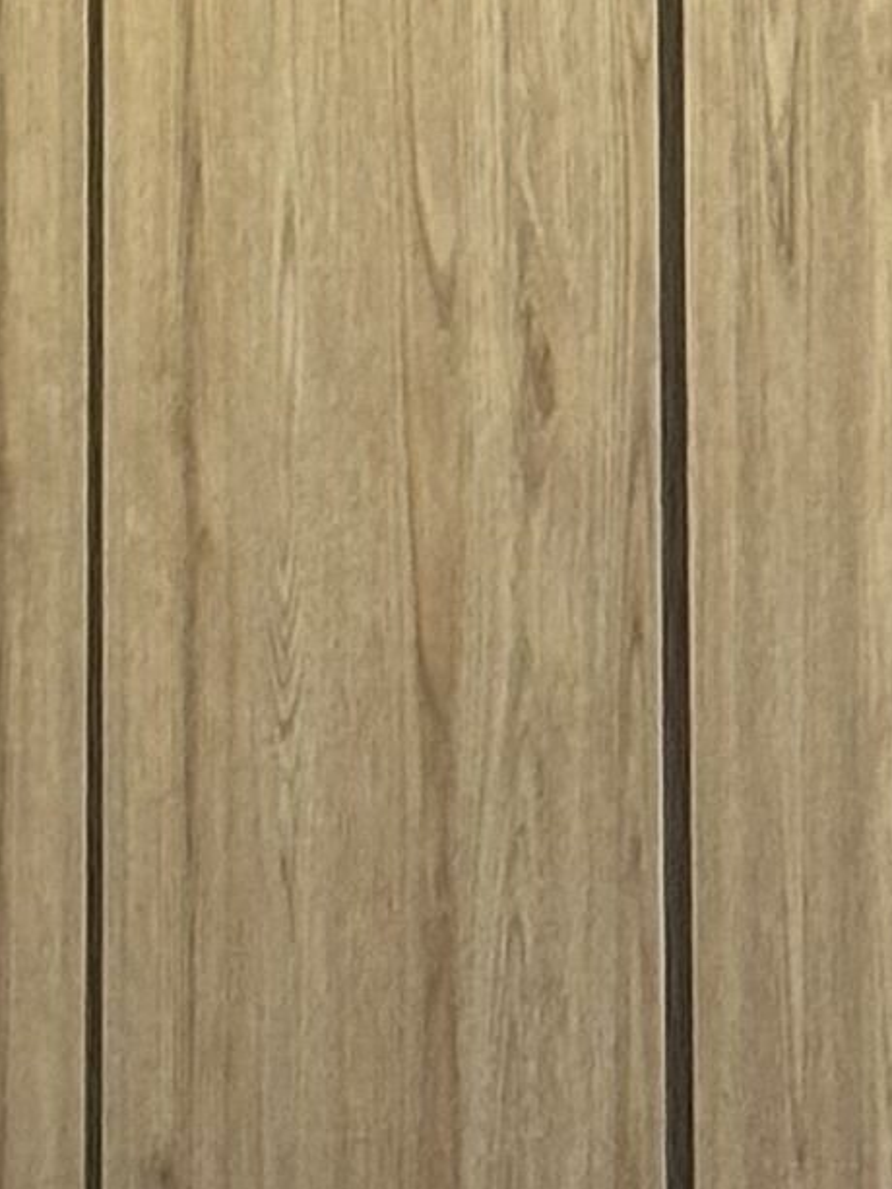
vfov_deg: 5.4
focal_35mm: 342
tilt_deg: +8.2
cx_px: 248
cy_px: -2533
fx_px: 11746
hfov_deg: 4.3
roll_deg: +0.2
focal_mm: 5.96
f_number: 1.6
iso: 125
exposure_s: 1/60
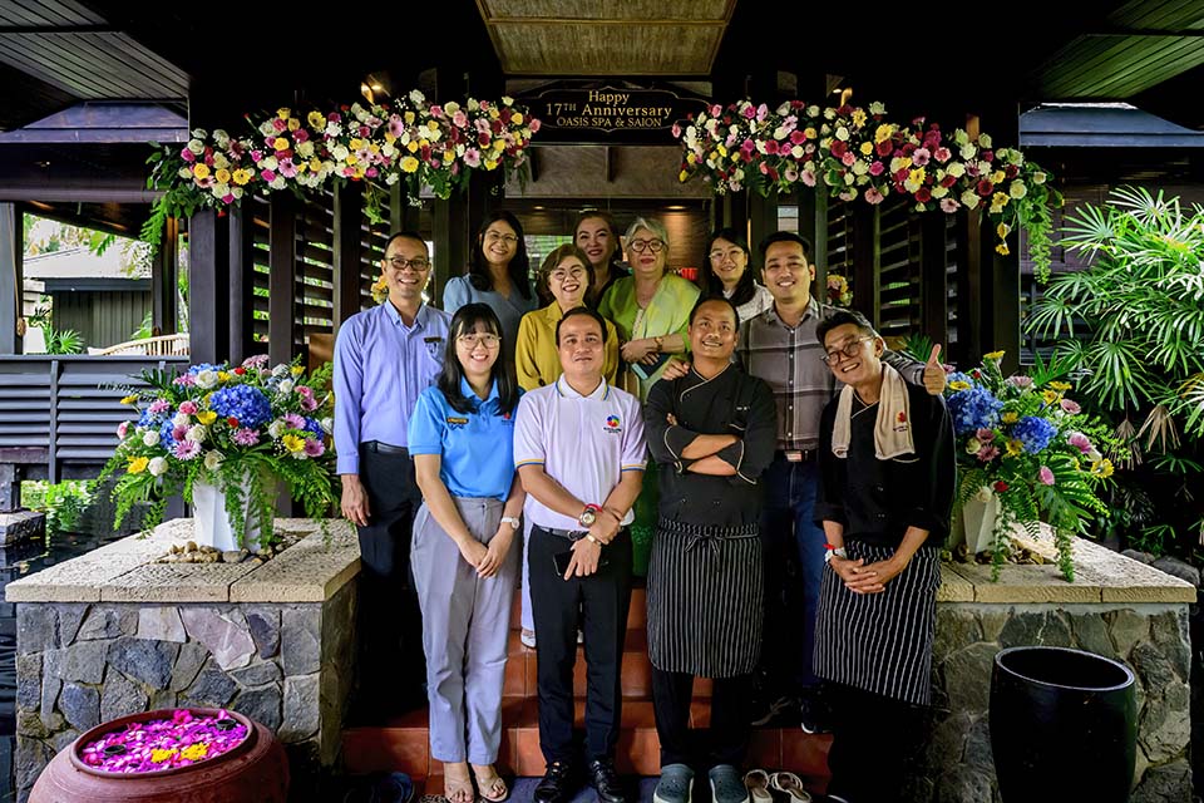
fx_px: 836
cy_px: 402
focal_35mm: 25
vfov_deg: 51.3
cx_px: 602
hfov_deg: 71.5
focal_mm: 25
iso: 8000
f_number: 5.6
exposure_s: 1/200
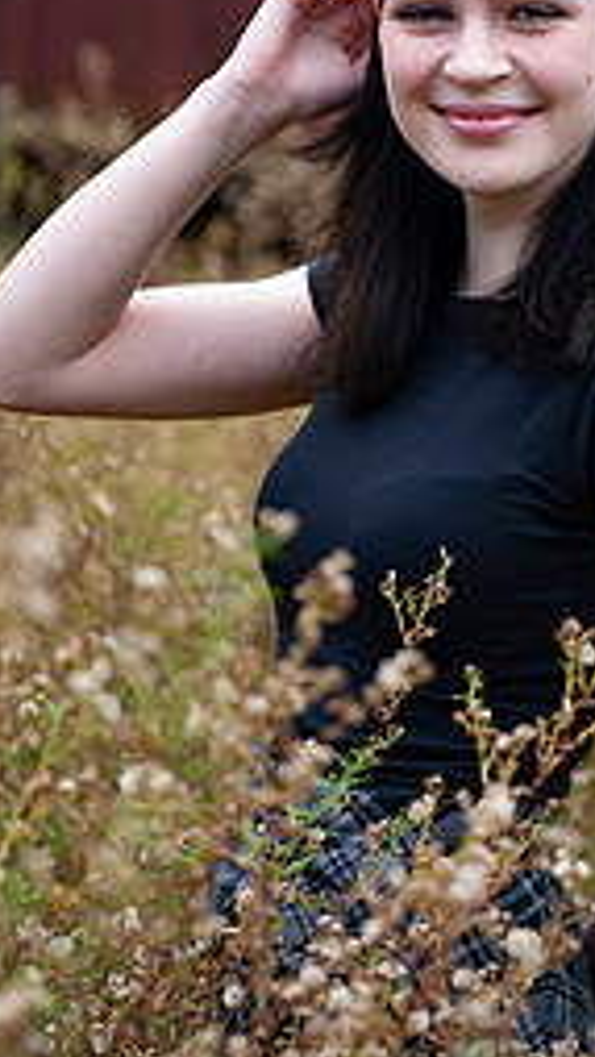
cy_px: 308
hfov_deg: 9.3
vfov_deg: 16.4
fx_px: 3644
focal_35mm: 130
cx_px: 472
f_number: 2.8
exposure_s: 1/400
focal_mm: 70
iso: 100
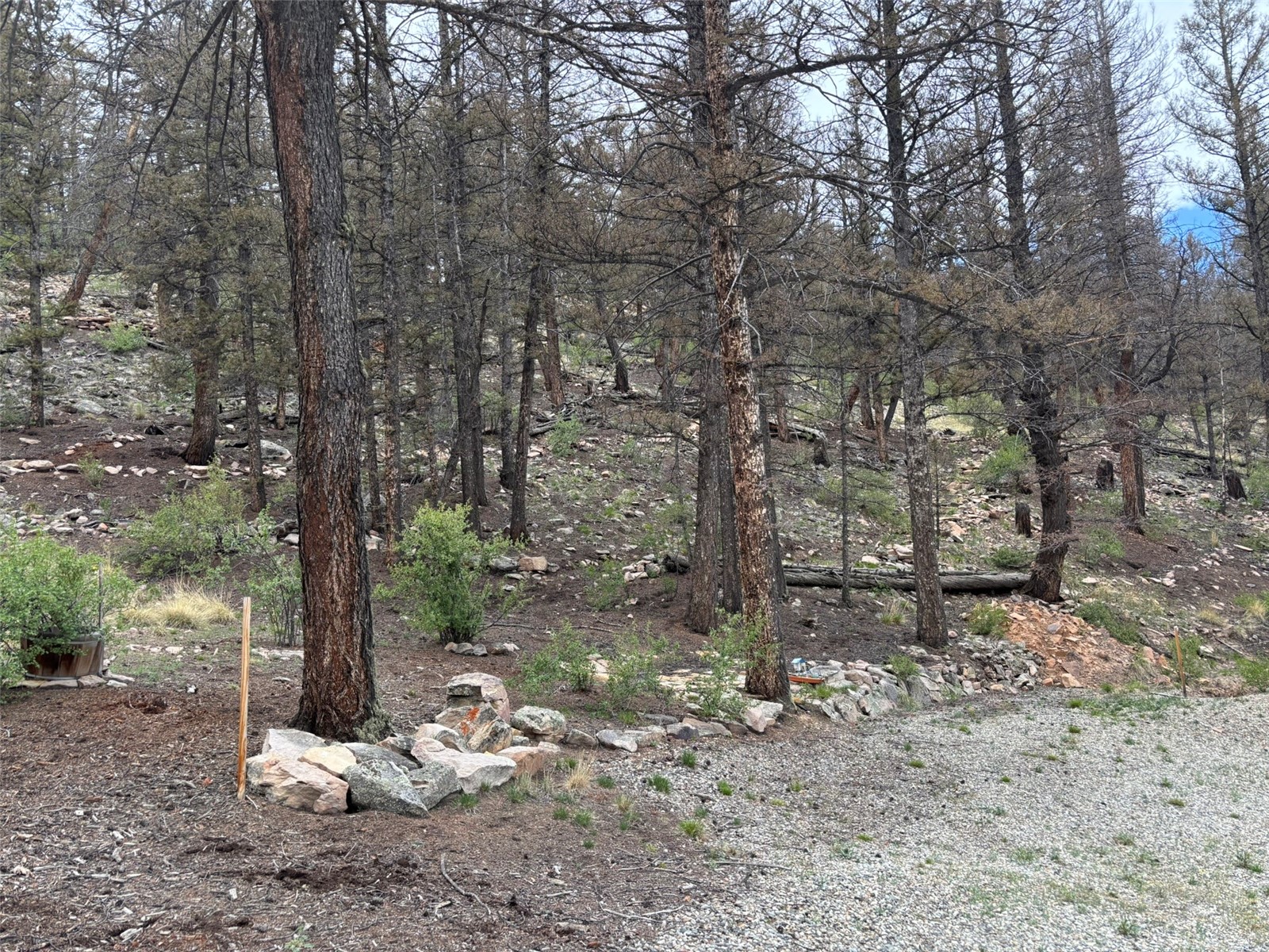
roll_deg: +0.2
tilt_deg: +8.8
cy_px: 476
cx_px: 634
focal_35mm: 26
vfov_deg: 53.1
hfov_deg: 67.3
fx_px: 953
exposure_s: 1/493
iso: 50
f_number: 1.6
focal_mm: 5.96
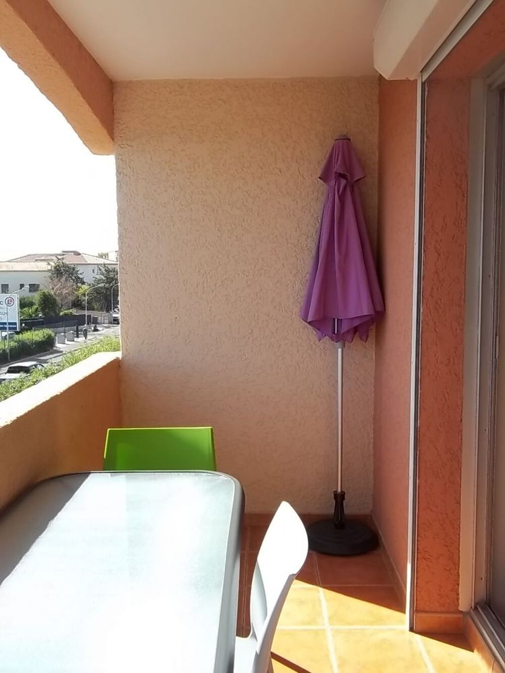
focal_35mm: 32
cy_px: 336
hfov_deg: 44.2
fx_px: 622
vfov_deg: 56.8
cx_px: 252
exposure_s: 1/160
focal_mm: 5.7
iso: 80
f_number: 5.5
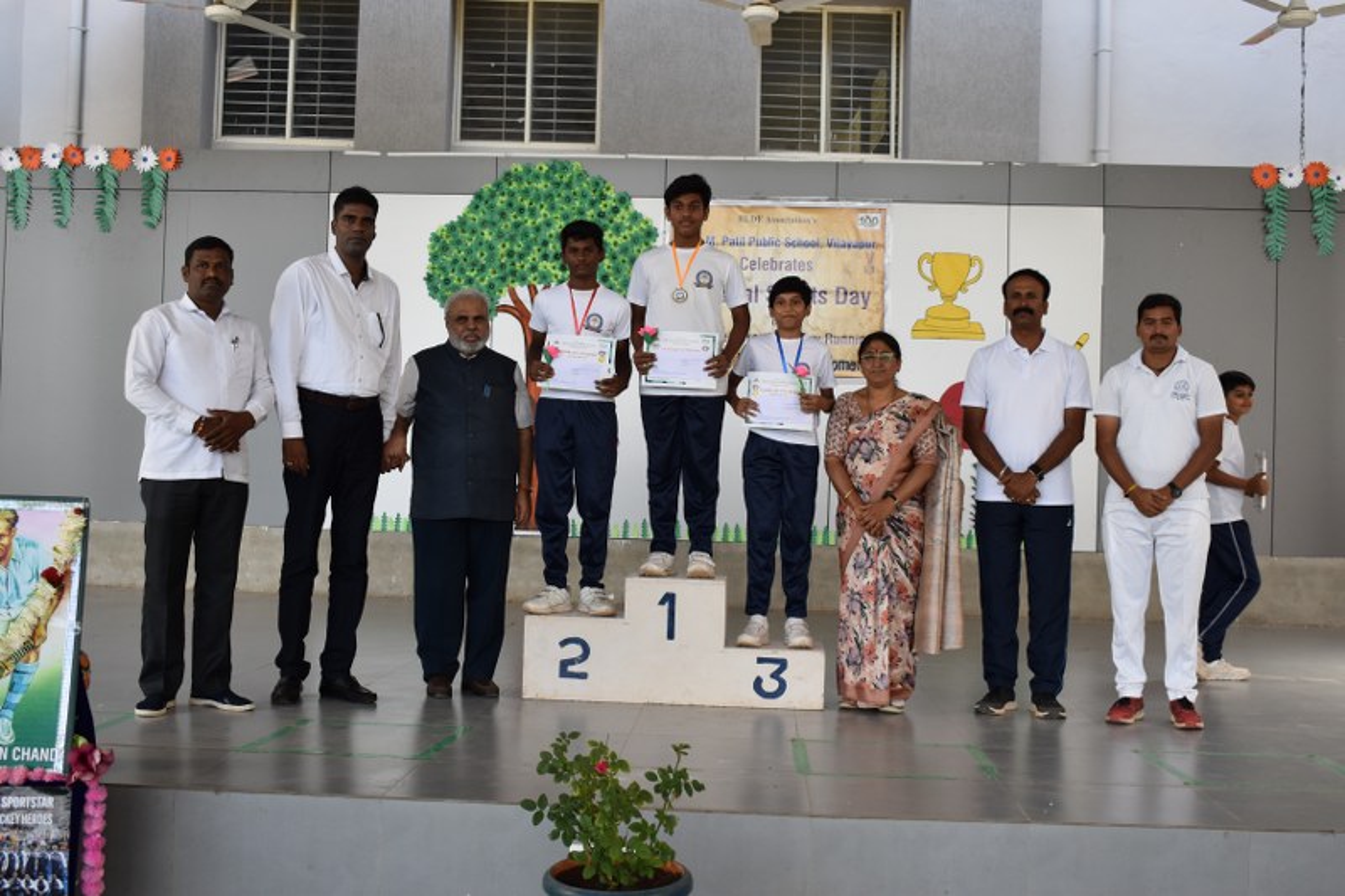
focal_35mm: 40
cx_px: 672
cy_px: 448
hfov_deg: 47.9
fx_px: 1513
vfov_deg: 33.0
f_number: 5.6
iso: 400
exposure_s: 1/250
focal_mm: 27
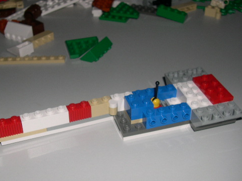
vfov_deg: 29.1
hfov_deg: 38.0
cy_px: 107
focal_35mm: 50
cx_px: 97
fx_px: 350
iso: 100
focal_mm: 8
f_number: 7.6
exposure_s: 1/60
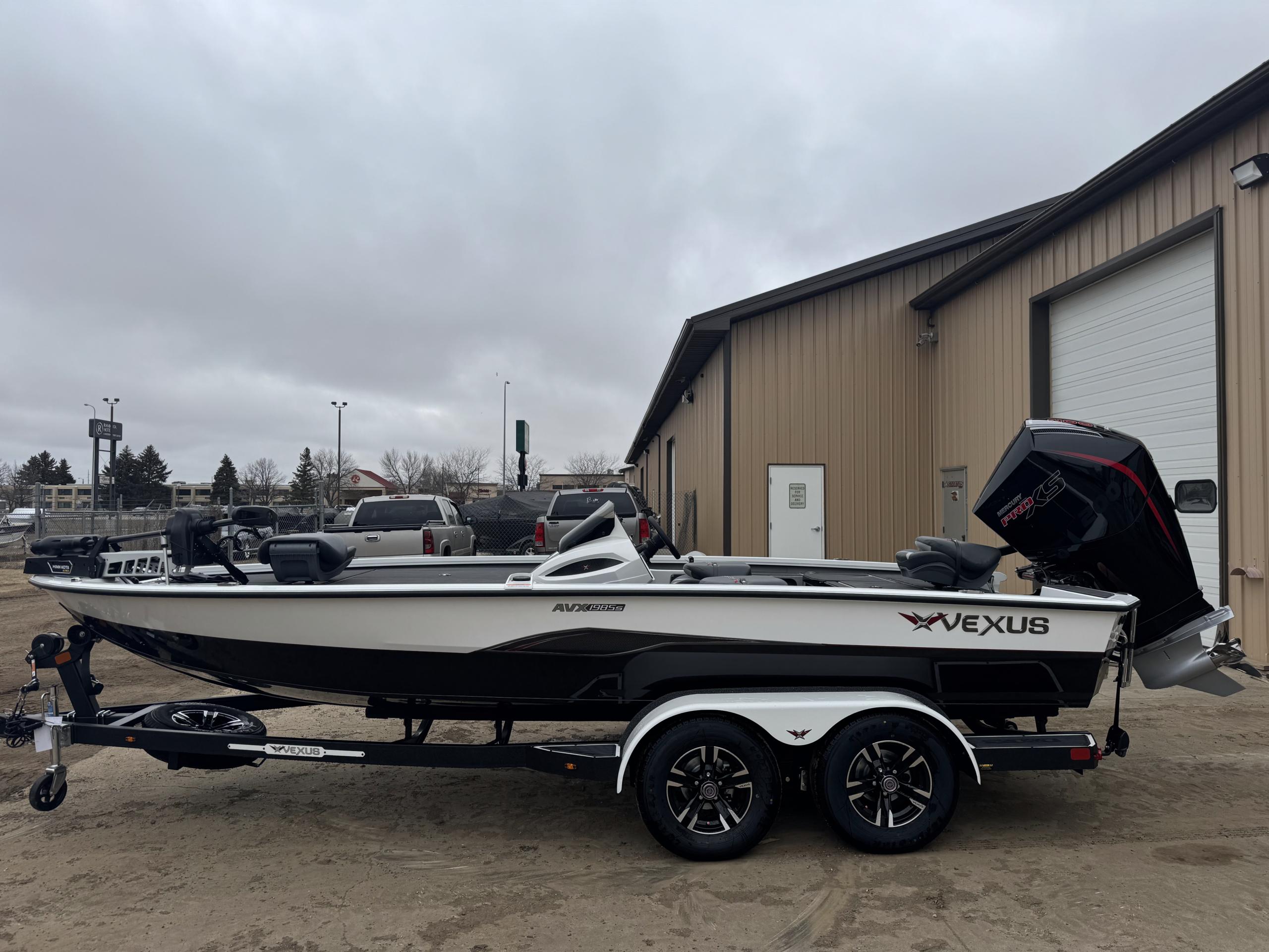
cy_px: 476
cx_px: 634
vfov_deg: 56.8
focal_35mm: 24
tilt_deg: +0.6
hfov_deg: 71.6
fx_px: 880
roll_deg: -0.1
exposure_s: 1/1923
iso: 80
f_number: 1.78
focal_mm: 6.76
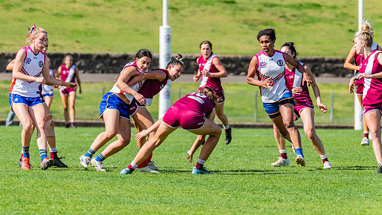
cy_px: 105
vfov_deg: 2.5
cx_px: 173
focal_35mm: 482
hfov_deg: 4.5
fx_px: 4879
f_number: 9
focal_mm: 420
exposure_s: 1/1250
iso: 800
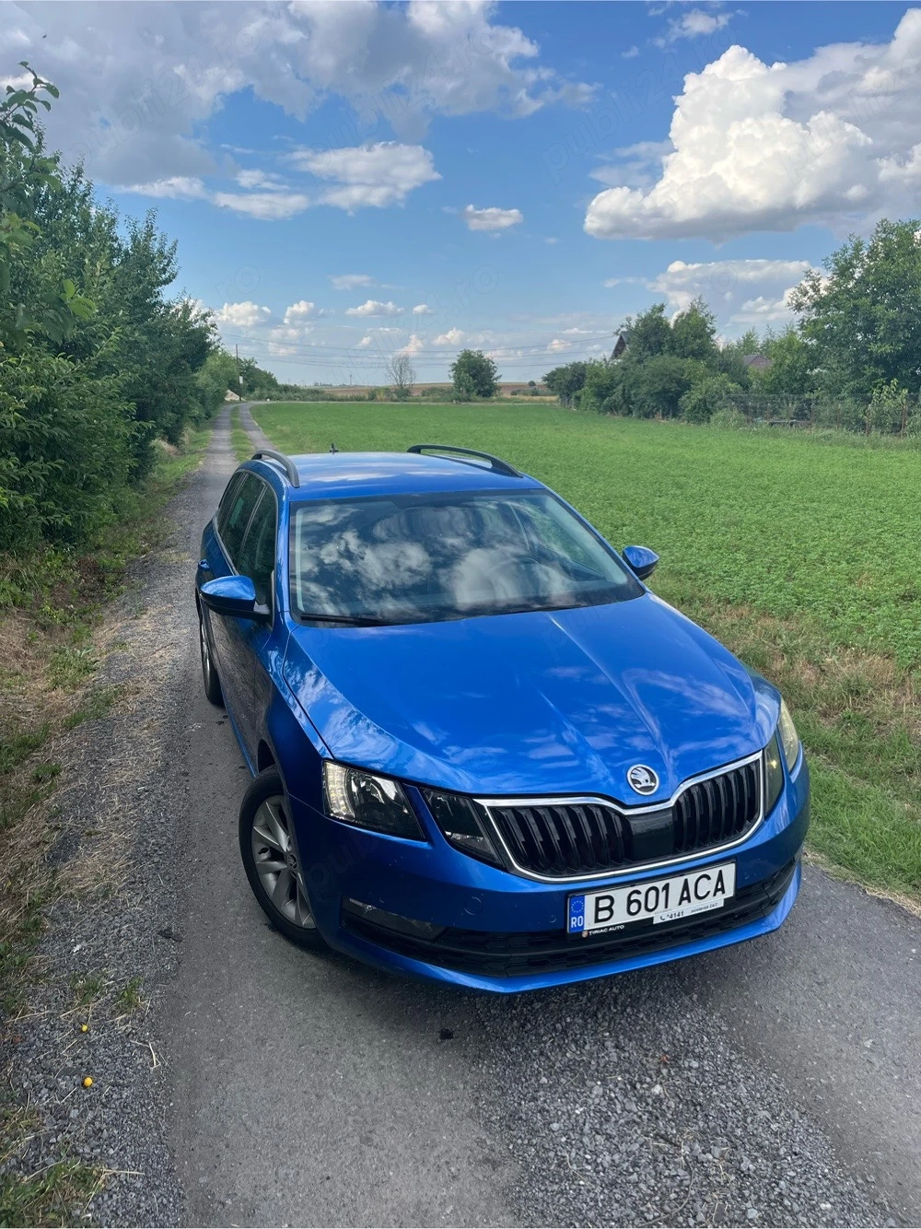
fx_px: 923
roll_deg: -0.8
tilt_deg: -13.5
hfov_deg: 53.0
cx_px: 460
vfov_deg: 67.3
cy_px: 614
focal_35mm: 26
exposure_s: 1/1558
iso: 50
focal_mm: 5.1
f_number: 1.6
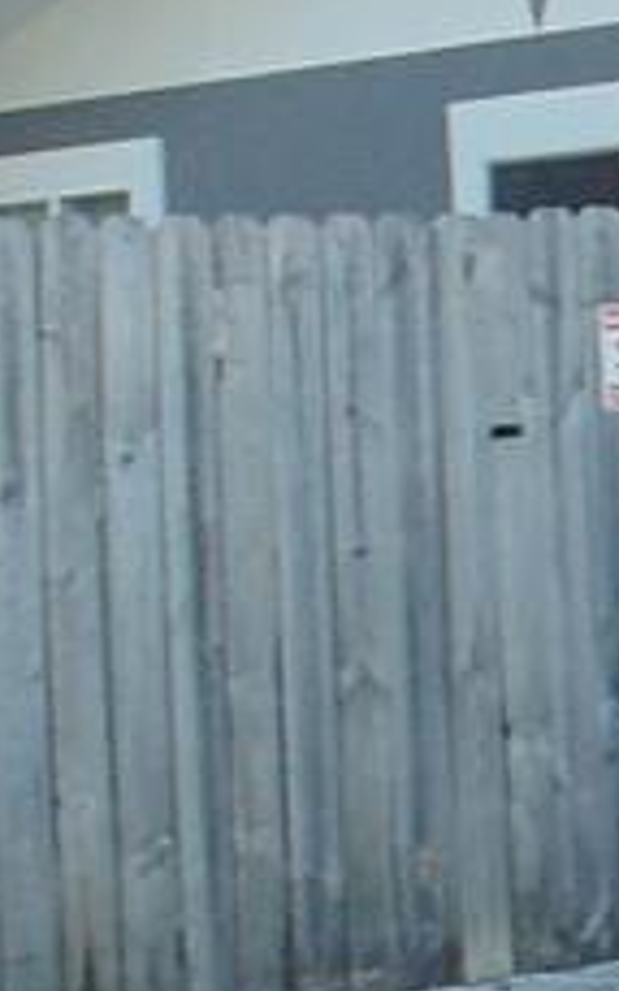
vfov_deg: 12.8
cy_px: 775
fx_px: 4402
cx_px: 1688
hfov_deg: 7.3
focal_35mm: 163
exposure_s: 1/160
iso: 80
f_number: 3.1
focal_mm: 4
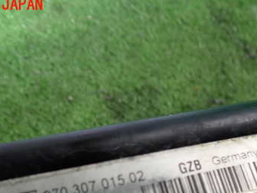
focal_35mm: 53
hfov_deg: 36.2
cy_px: 166
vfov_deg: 26.8
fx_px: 393
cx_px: 132
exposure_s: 1/30
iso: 400
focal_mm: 5.4
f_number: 2.3
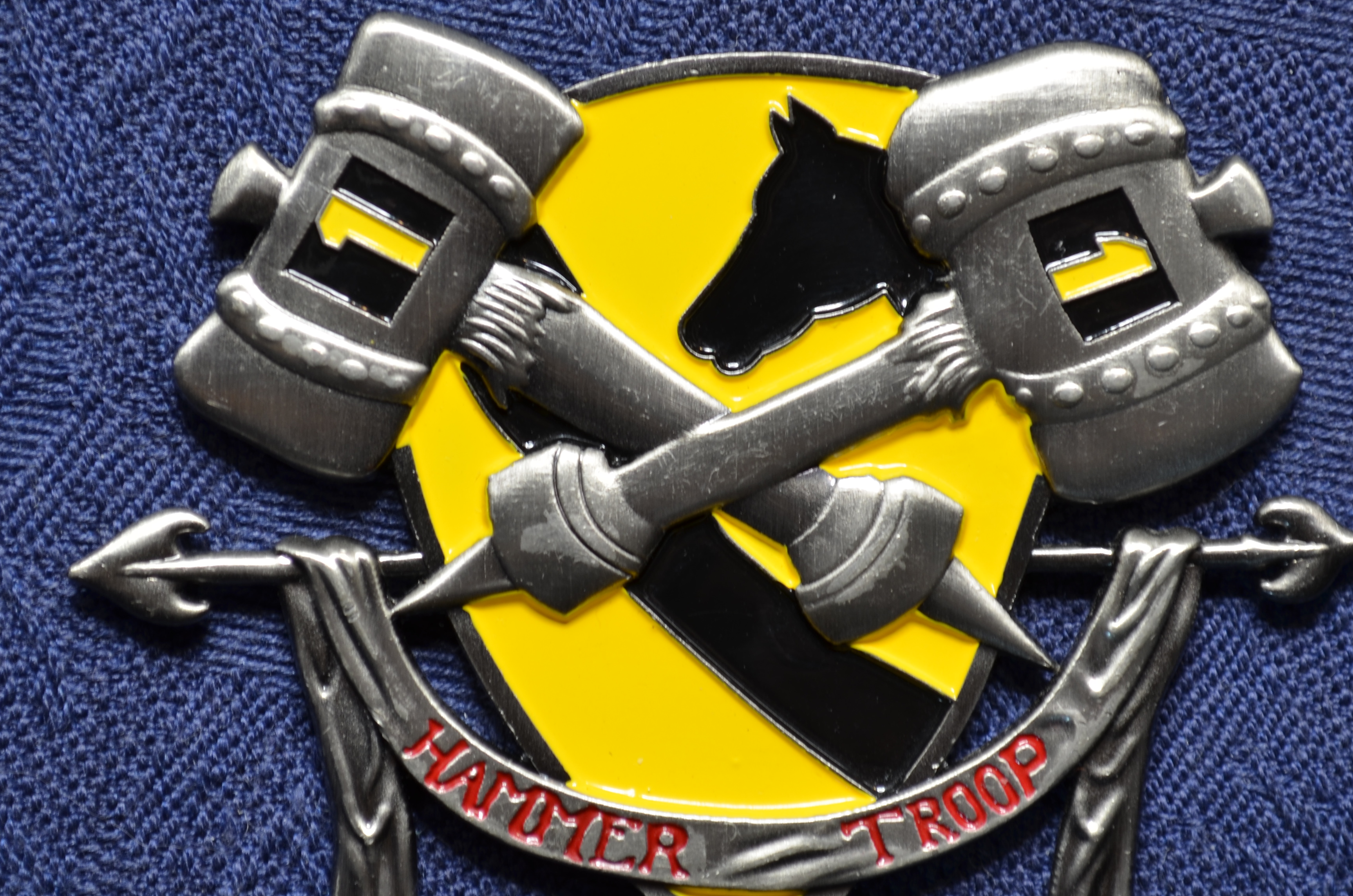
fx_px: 4415
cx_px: 775
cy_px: 496
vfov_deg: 11.6
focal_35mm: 118
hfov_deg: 17.4
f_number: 8
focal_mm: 55
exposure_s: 1/2.5
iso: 100
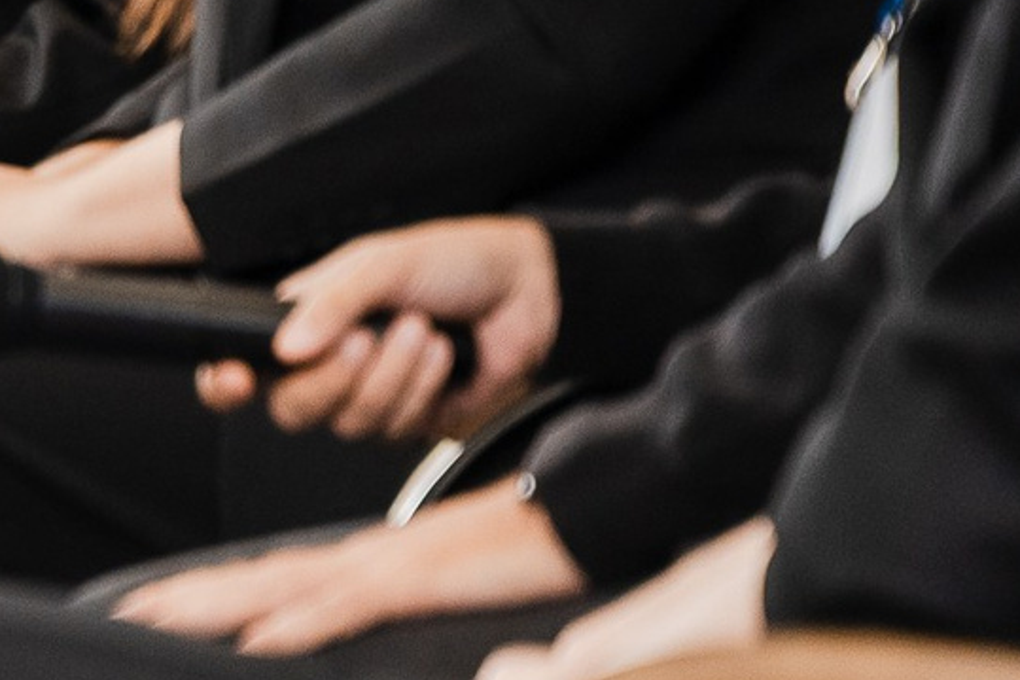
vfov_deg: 3.8
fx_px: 10083
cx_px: -1395
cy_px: -351
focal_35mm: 356
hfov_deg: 5.6
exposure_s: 1/800
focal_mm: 75
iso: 1600
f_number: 3.2
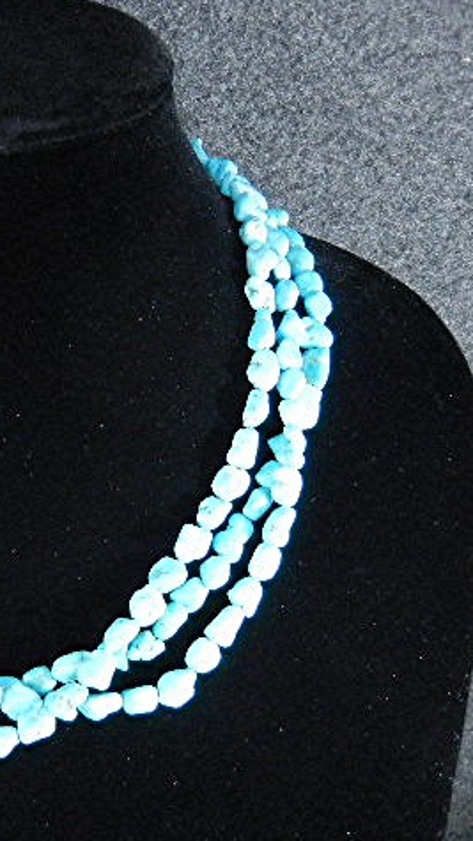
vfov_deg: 31.9
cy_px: 420
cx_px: -21
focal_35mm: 66
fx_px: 1472
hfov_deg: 17.7
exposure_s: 1/30
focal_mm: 8.1
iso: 800
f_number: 3.8
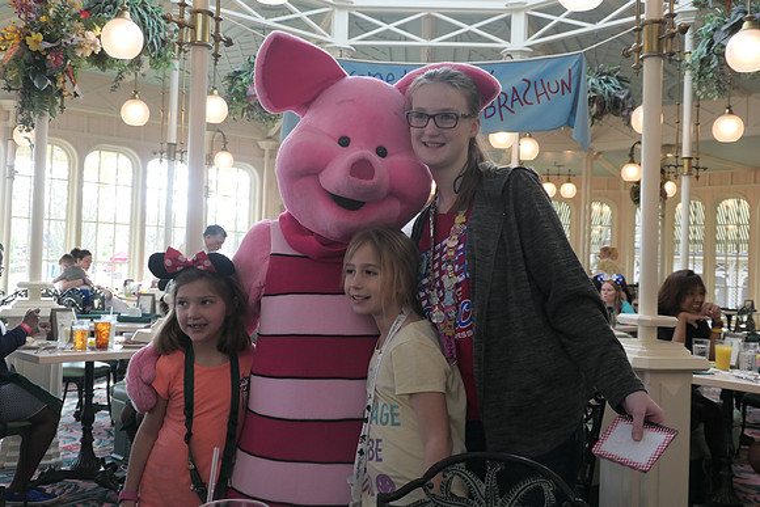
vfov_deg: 36.0
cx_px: 380
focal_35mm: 37
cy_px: 254
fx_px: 781
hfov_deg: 51.9
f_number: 3.8
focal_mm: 13.7
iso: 500
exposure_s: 1/80
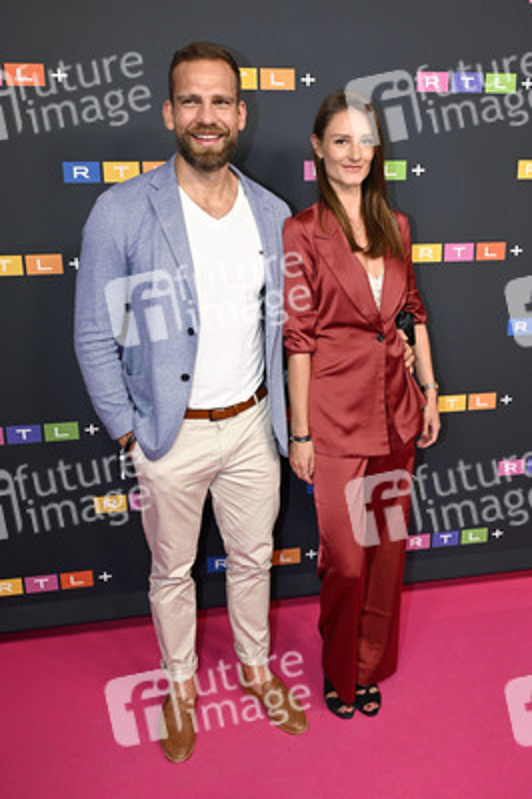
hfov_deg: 43.5
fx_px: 666
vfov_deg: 62.0
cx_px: 266
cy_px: 400
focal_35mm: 30
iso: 800
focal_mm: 30
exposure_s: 1/100
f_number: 6.3
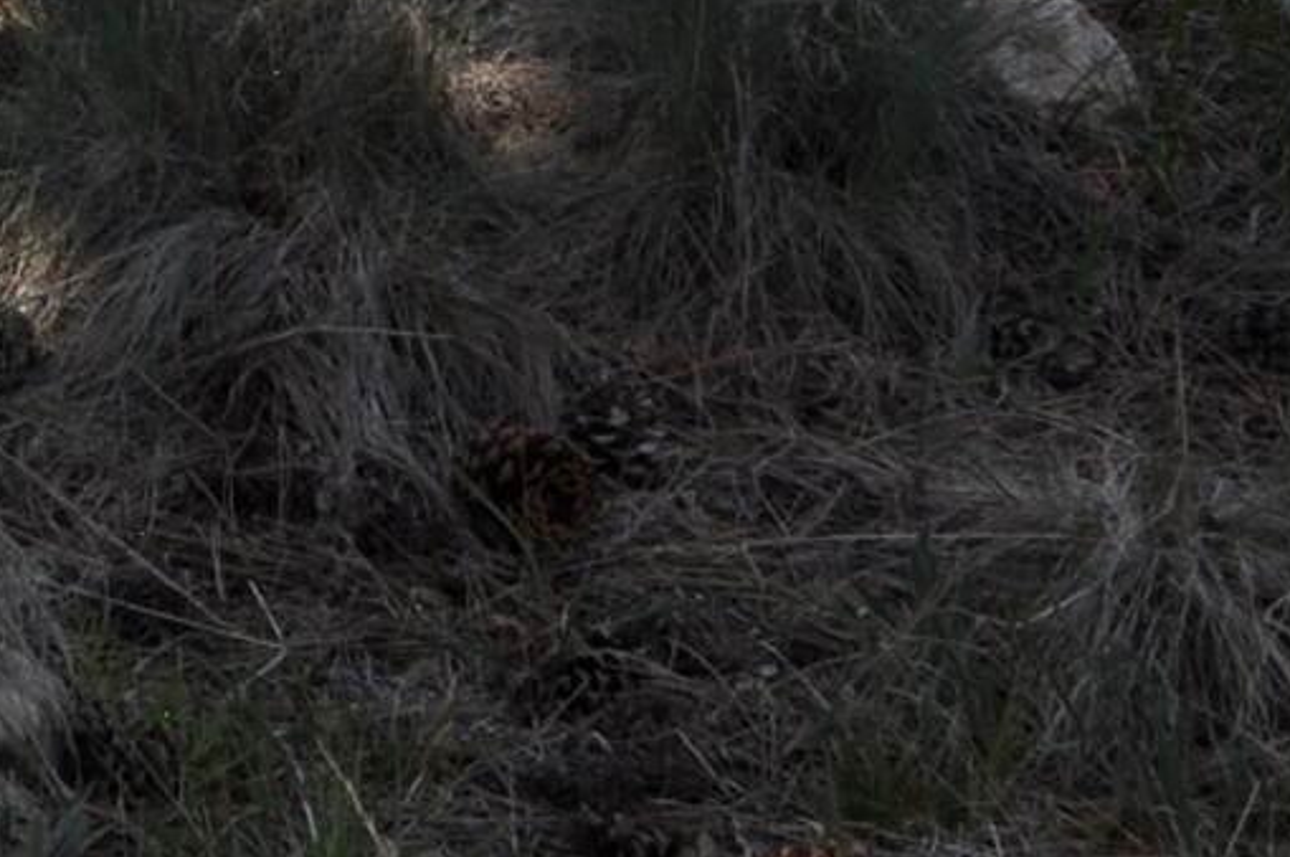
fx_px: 5690
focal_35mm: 159
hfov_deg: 11.5
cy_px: -1562
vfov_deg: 7.7
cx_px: -1366
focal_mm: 18
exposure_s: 1/250
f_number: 8
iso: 200
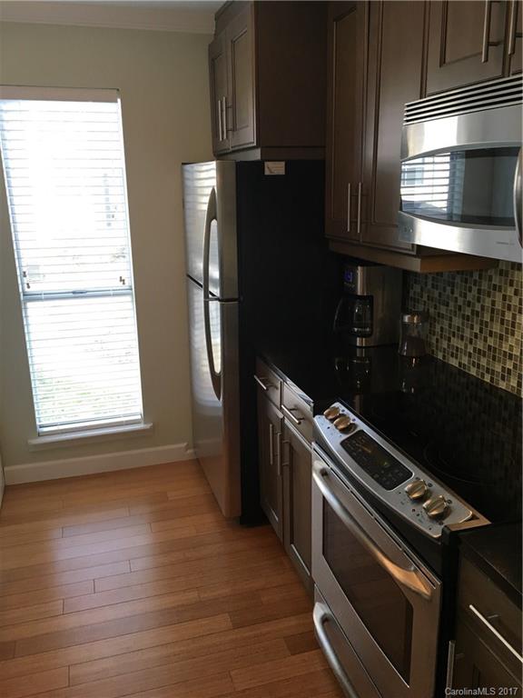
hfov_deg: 48.2
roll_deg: -0.1
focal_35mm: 29
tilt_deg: -15.5
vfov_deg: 61.7
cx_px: 262
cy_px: 349
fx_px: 584
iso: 32
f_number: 2.2
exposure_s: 1/30
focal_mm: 4.15
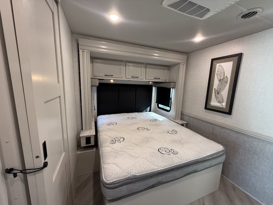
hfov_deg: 102.1
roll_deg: -1.7
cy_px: 102
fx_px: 110
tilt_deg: -9.4
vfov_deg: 85.7
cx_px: 136
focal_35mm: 14
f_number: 2.2
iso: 320
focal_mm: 2.22
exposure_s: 1/60
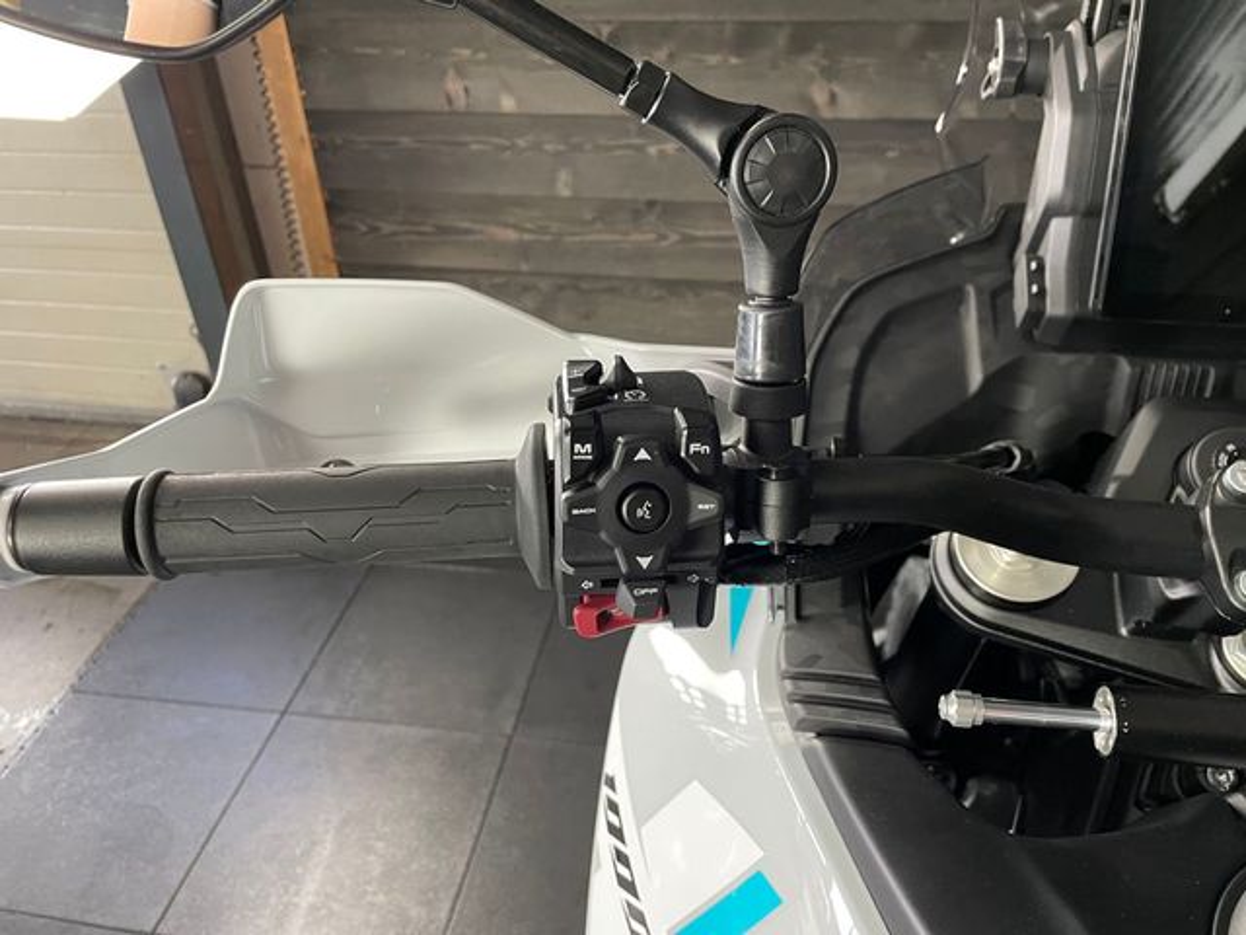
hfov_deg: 67.3
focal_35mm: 26
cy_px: 468
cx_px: 623
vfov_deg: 53.1
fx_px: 936
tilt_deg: -35.2
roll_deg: +2.6
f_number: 1.6
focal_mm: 4.2
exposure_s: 1/50
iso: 200
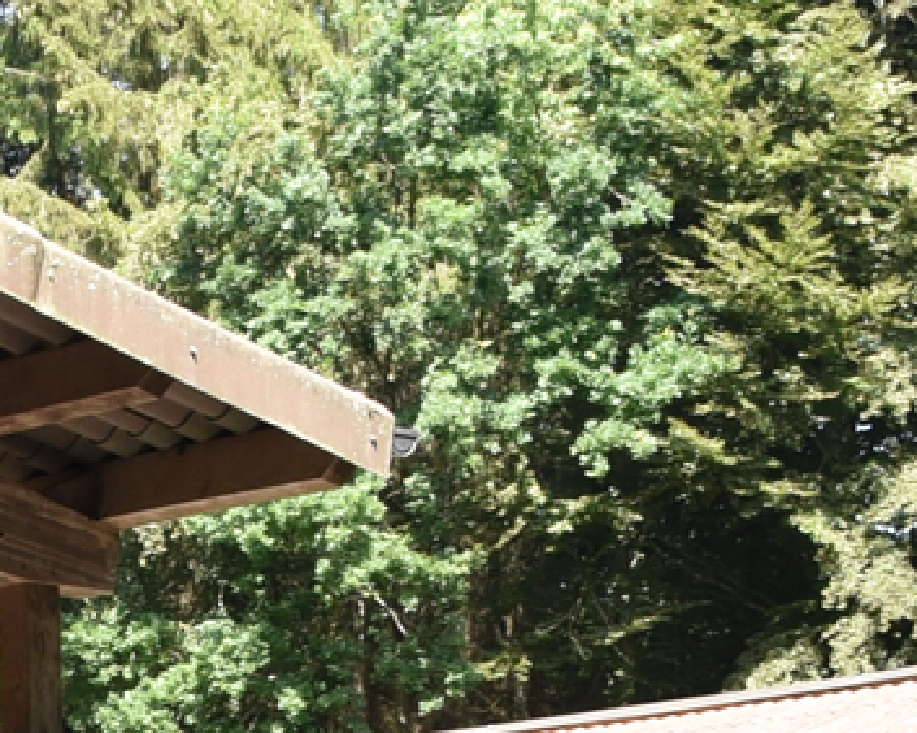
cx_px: -521
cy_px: 1388
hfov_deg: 12.0
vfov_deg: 9.5
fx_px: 4150
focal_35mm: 153
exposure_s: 1/200
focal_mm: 24
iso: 400
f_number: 7.1
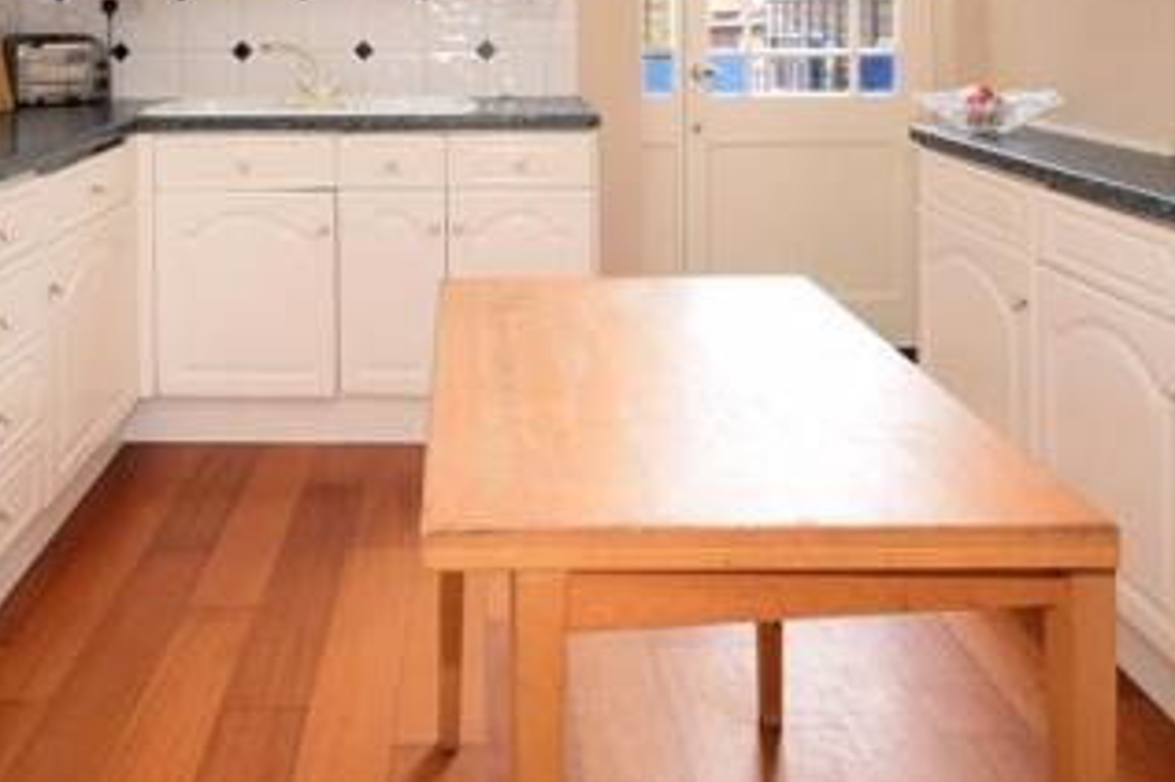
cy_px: -17
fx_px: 1011
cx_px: 434
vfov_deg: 37.4
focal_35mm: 31
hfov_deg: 59.5
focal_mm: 10
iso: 400
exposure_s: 1/25
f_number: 6.3
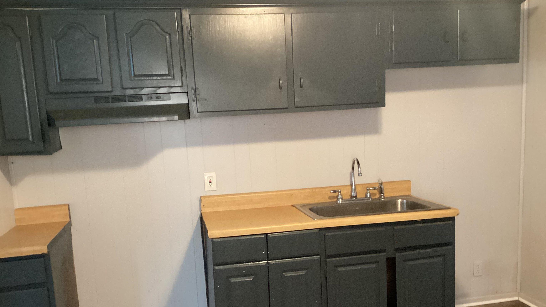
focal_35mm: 34
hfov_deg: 58.0
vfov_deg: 34.5
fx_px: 492
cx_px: 272
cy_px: 188
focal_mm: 3.3
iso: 500
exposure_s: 1/30
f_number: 2.4
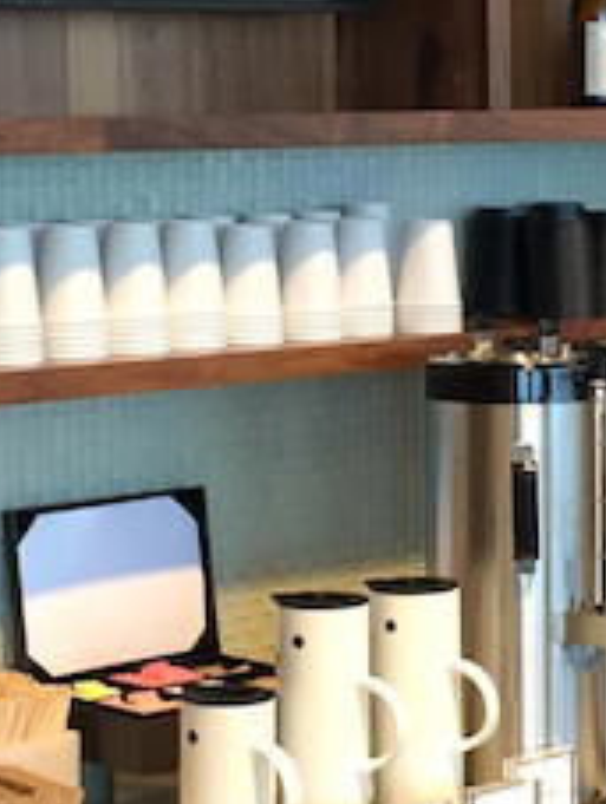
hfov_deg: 12.5
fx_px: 2770
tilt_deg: -4.1
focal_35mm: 119
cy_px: 285
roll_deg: +0.3
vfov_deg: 16.5
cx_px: 447
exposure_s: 1/40
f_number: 2.2
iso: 32
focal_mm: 4.15
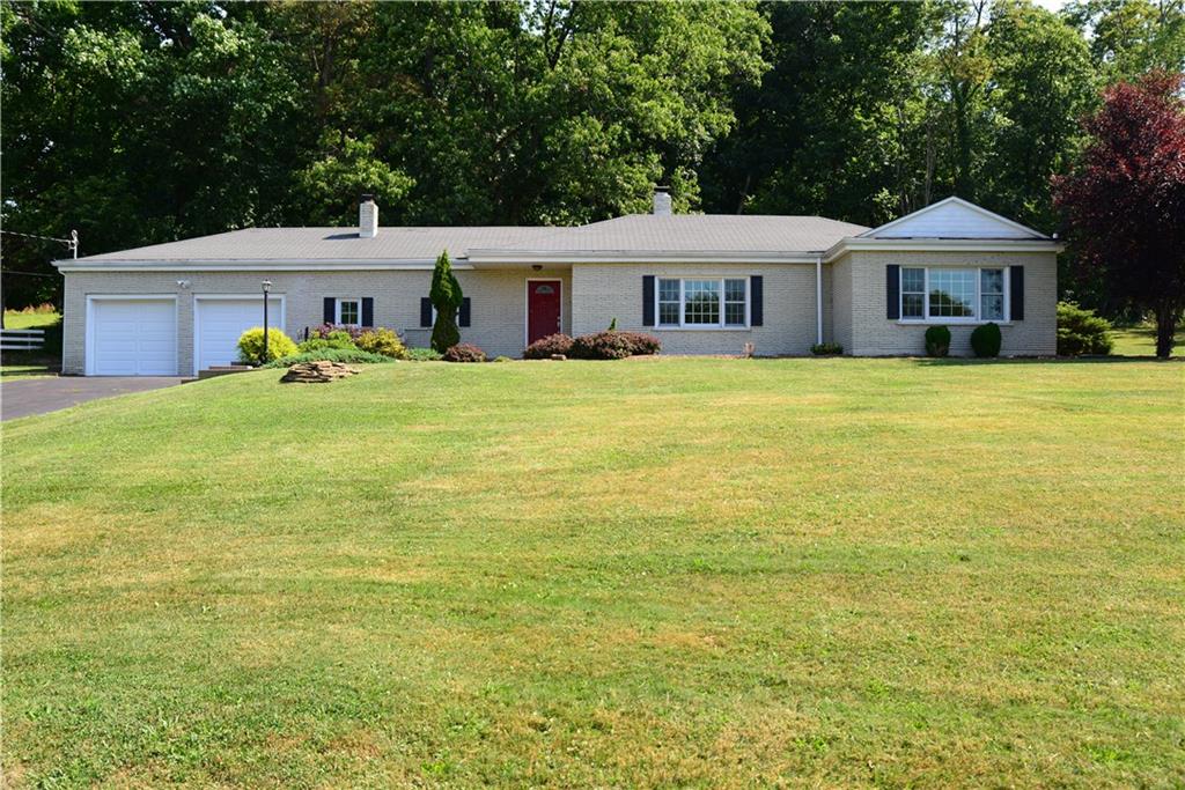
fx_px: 1053
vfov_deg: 41.1
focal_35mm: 32
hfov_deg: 58.7
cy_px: 395
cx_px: 592
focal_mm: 32
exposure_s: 1/200
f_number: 7.1
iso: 200
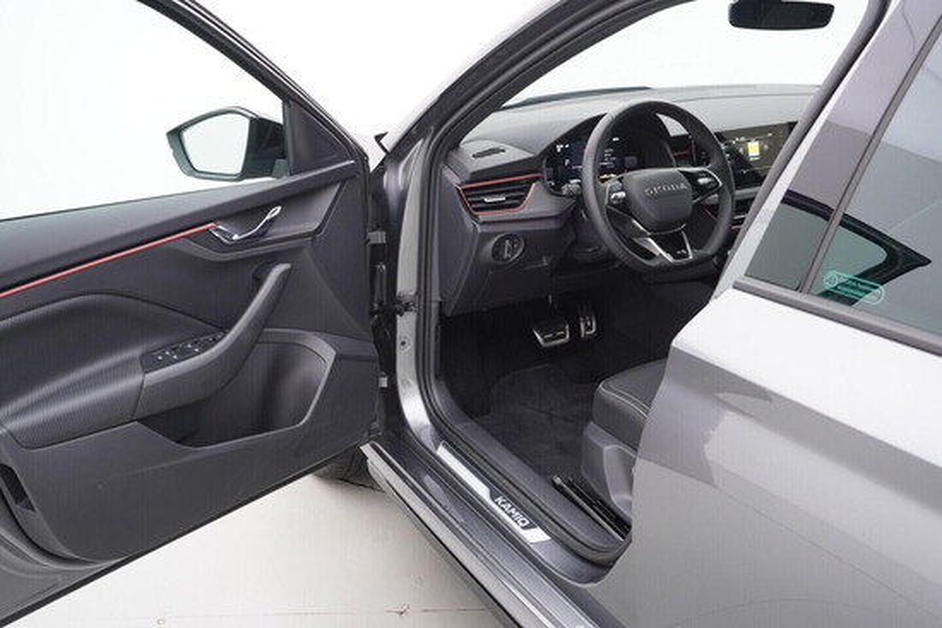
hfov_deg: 53.1
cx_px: 471
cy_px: 314
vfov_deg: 36.9
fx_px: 942
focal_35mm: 36
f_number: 4
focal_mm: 24
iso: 500
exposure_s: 1/60
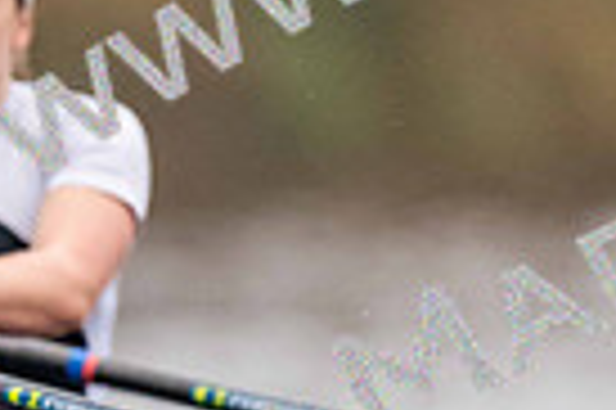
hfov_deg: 0.8
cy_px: 250
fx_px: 43376
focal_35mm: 2538
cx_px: -342
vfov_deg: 0.5
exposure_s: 1/2500
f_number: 4
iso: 3200
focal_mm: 600
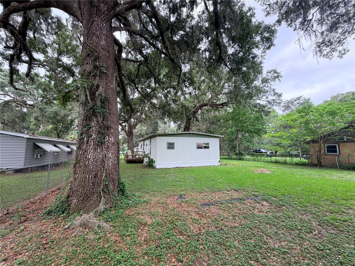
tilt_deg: +6.2
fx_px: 144
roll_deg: +0.7
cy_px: 133
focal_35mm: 14
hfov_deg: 102.1
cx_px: 178
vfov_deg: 85.7
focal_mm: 2.22
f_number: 2.2
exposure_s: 1/179
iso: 50
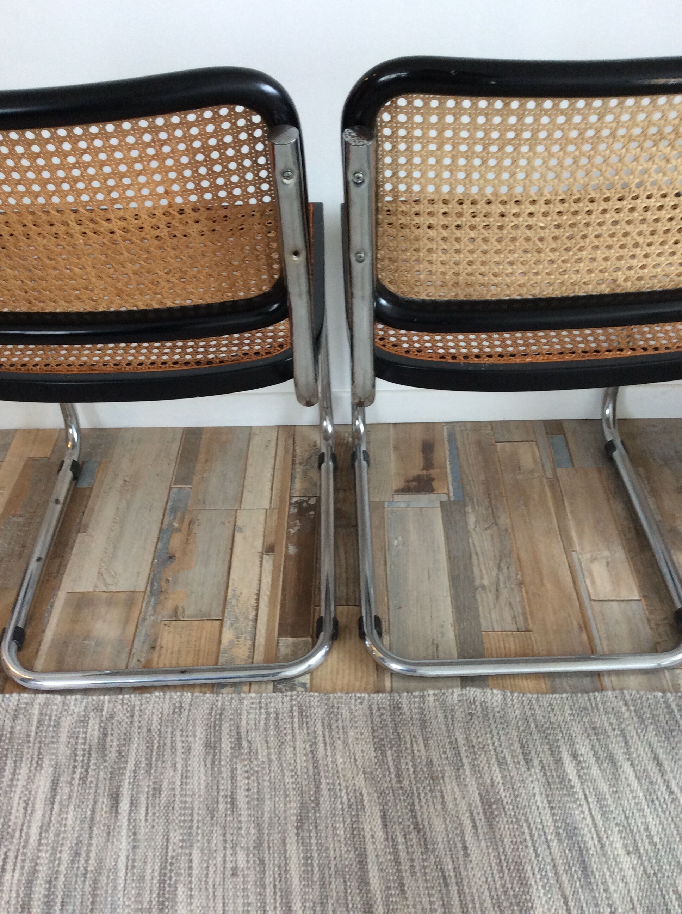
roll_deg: +2.9
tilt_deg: -40.9
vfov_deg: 56.9
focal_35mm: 32
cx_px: 341
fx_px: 843
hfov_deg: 44.1
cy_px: 457
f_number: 2.4
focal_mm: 3.3
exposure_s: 1/25
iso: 80
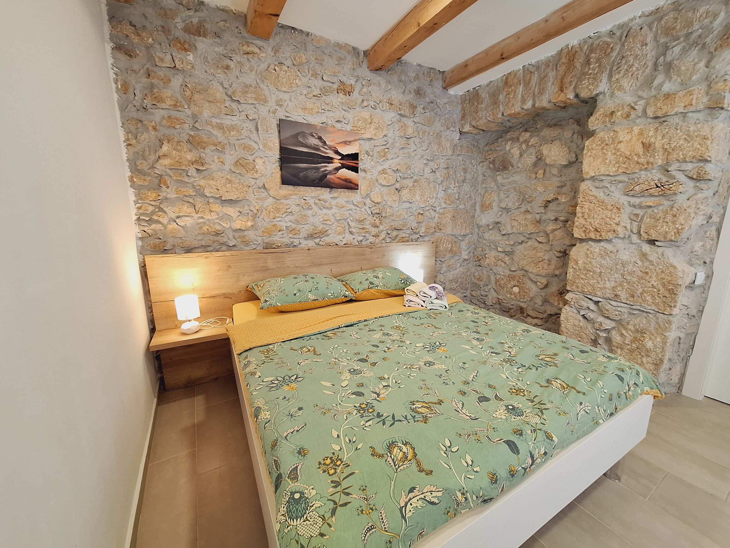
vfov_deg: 89.9
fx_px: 274
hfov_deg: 106.2
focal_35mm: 13
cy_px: 274
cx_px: 365
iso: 125
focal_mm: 1.74
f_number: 2.2
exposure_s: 1/33
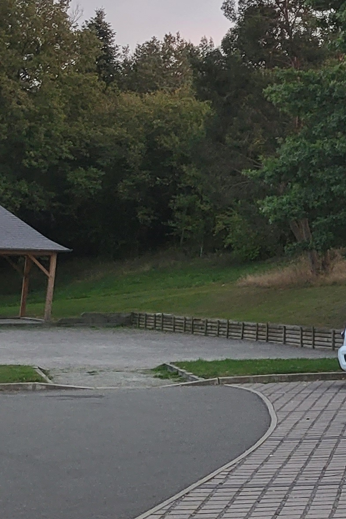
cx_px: 677
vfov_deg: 21.8
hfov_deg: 13.0
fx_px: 1326
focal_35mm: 92
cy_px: 97
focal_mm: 5.4
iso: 250
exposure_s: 1/50
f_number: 1.8
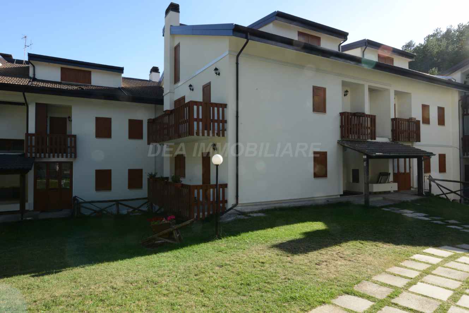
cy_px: 156
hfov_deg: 76.1
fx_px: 300
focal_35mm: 23
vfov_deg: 55.1
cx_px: 234
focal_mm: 23
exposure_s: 1/60
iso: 450
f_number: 22
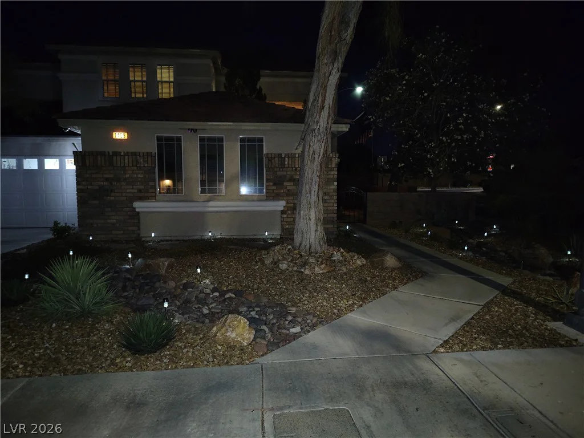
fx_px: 405
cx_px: 292
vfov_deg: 56.8
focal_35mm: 24
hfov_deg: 71.6
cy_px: 219
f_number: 1.8
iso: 3864
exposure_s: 1/25
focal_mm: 5.56
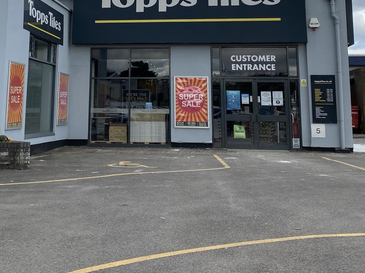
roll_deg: -0.6
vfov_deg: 26.8
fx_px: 548
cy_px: 11
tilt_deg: +9.3
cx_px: 131
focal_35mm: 52
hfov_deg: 36.6
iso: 32
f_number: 1.8
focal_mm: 4.25
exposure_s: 1/2967
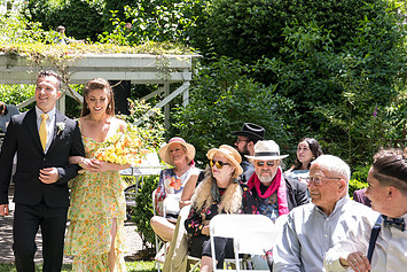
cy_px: 133
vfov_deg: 16.1
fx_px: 961
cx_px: 78
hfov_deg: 23.5
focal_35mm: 85
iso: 400
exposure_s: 1/320
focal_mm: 52
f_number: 4.5
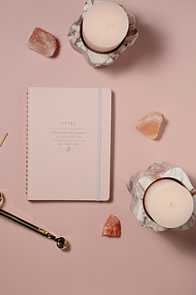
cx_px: 67
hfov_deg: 19.7
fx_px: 564
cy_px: 166
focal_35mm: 69
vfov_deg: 29.2
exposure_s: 1/250
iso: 200
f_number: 14
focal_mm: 50
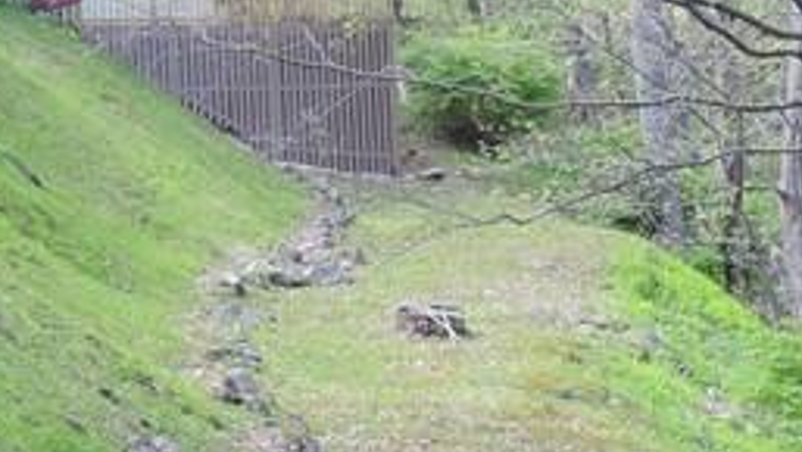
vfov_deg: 8.5
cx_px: 381
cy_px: 215
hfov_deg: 15.0
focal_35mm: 143
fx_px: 3043
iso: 80
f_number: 3.2
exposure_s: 1/80
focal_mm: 5.8
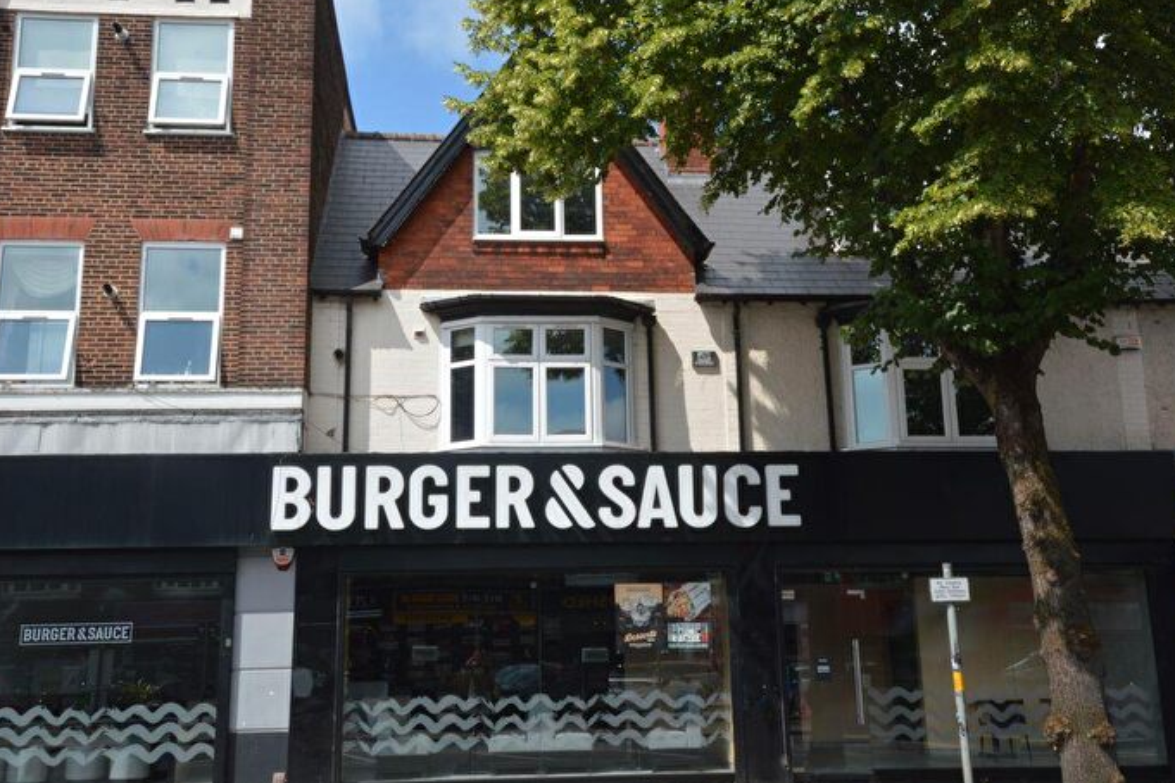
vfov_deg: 35.9
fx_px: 1208
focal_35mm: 37
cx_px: 588
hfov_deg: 51.9
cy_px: 383
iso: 100
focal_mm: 24
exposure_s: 1/15
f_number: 25
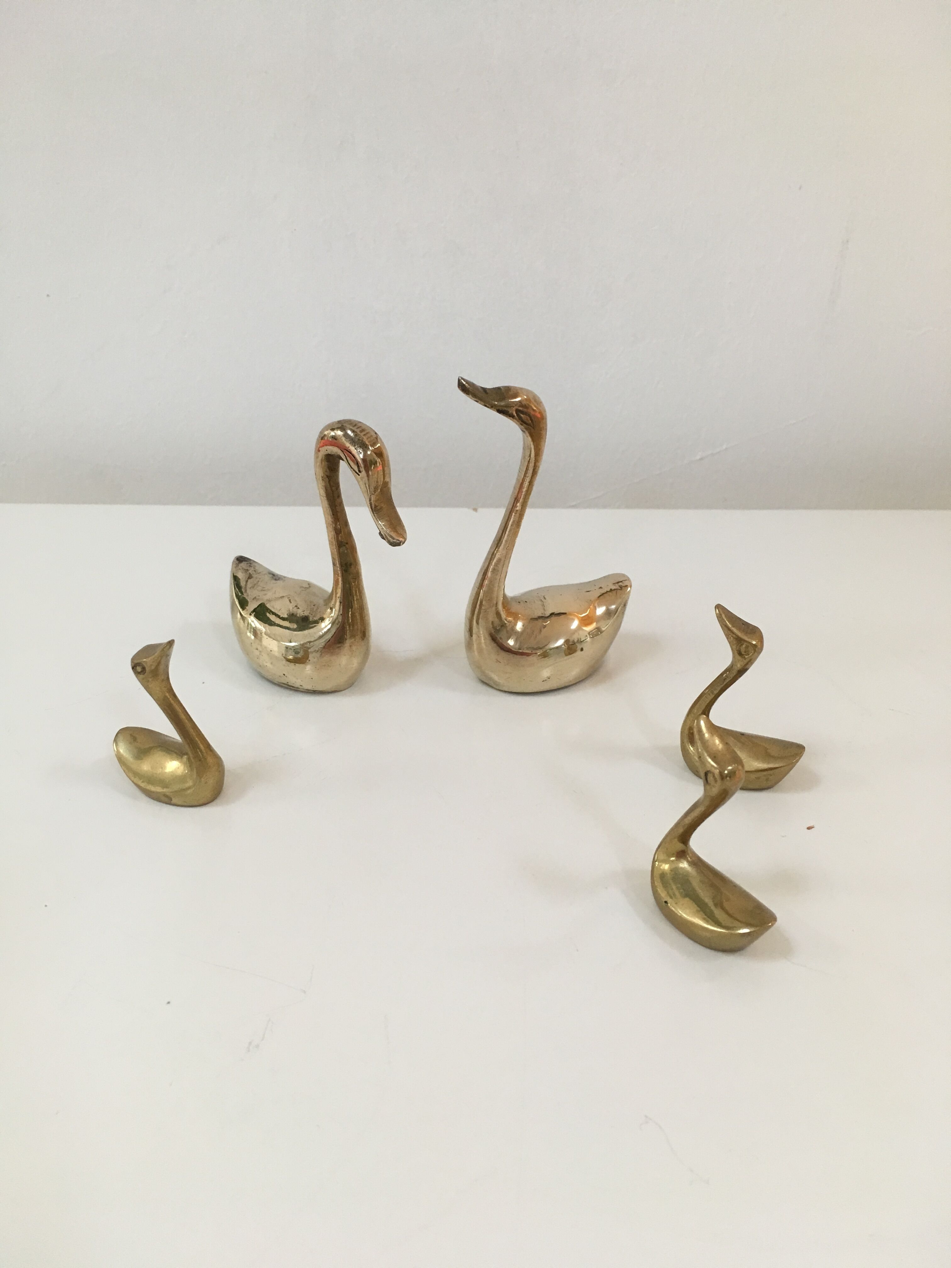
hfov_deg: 48.2
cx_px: 476
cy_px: 634
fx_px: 1062
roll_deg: +2.2
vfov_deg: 61.7
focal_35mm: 29
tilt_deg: -31.6
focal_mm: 4.15
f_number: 2.2
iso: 50
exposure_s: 1/33
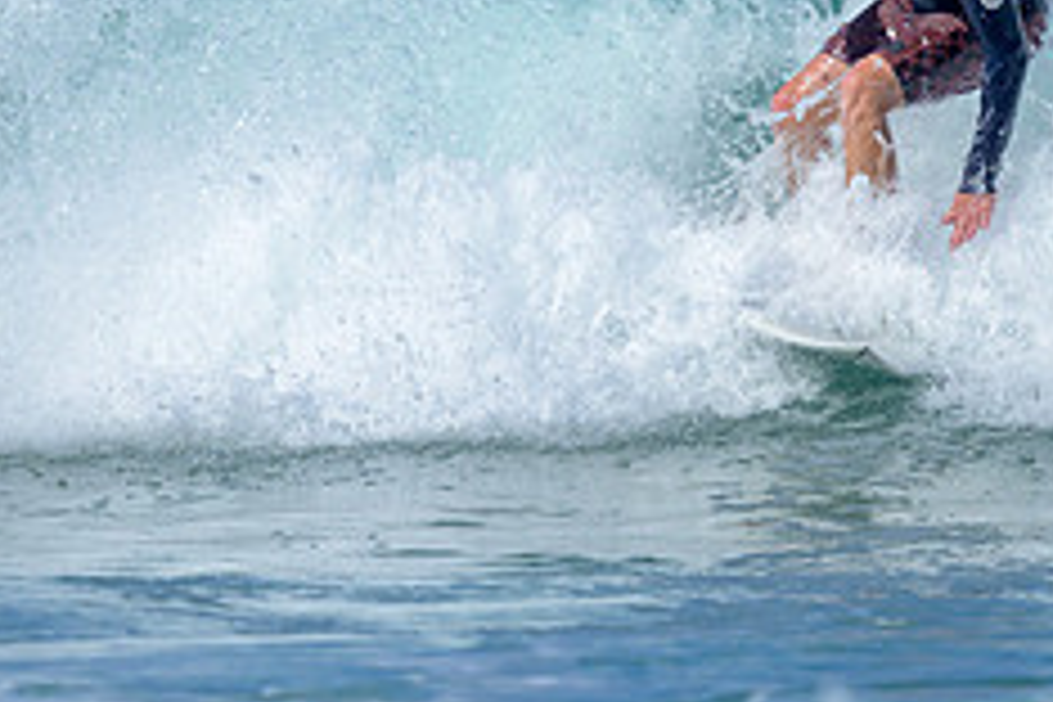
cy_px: -7
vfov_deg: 0.7
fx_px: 58027
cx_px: 639
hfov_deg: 1.0
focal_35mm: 1984
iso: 250
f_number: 6.3
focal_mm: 800
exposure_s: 1/2500
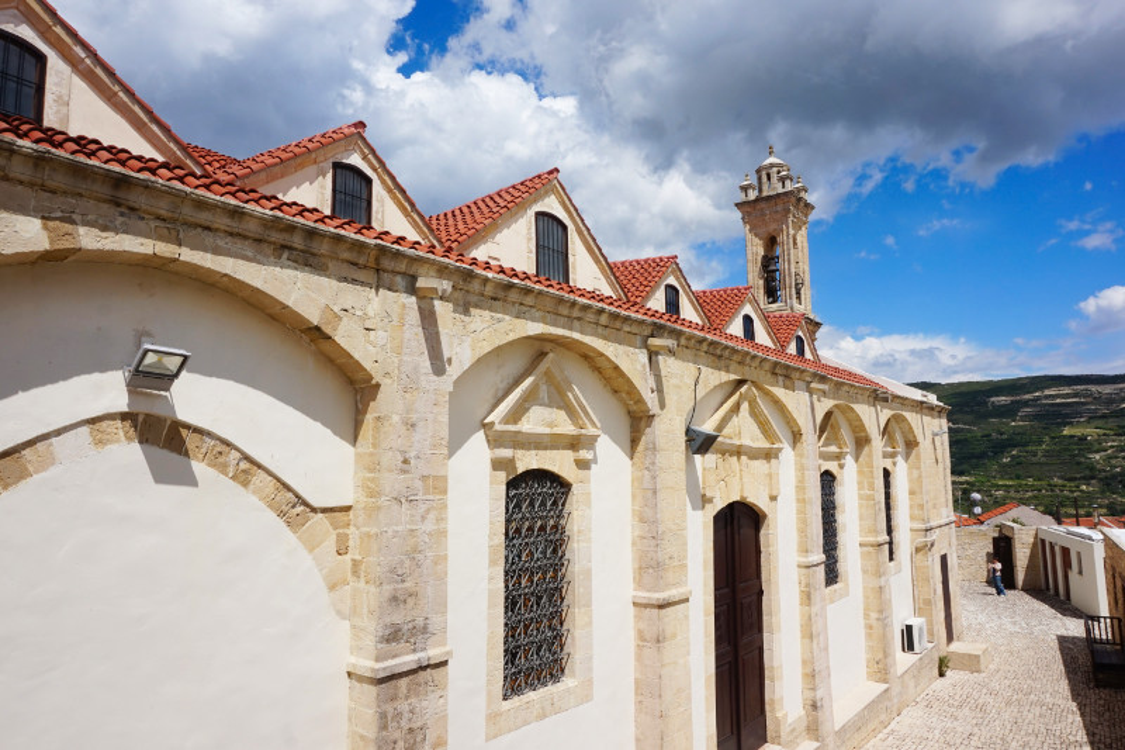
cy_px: 375
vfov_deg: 53.1
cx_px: 562
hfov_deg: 73.8
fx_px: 750
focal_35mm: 24
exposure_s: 1/200
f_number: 14
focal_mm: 16
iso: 100
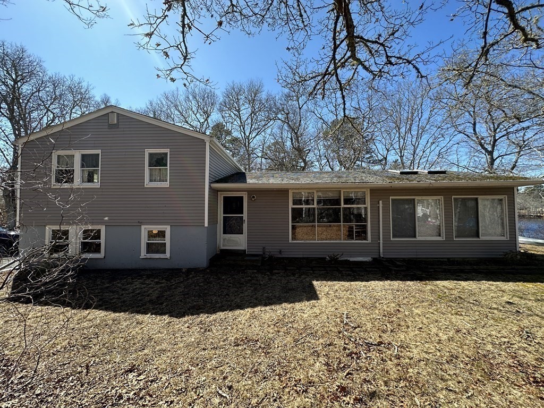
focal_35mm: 14
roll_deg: +0.3
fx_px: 220
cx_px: 272
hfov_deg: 102.1
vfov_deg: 85.7
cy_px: 204
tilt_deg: +1.5
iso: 40
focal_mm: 2.22
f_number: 2.2
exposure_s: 1/593
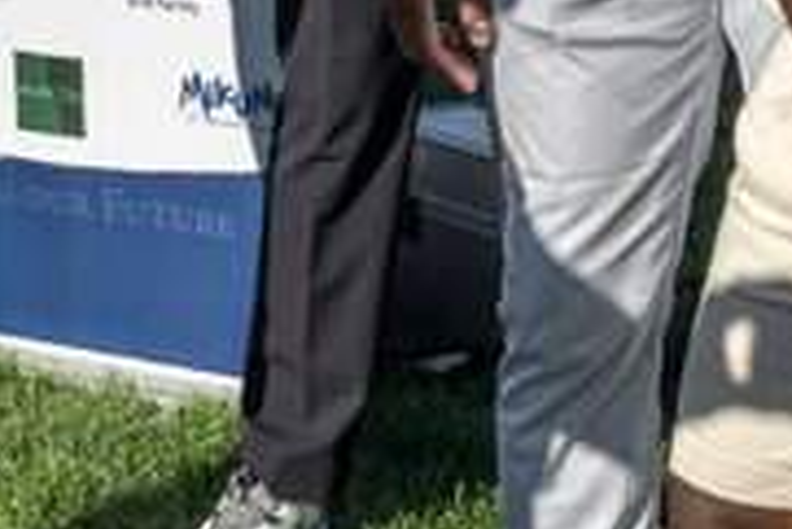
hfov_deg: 12.9
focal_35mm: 159
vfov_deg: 8.4
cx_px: 508
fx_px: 3501
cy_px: -328
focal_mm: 24
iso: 32
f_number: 4
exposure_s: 1/500
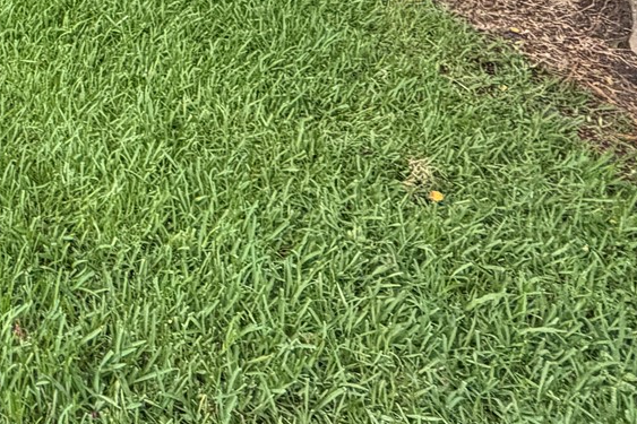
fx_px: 937
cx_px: -216
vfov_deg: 20.0
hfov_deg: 29.3
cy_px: -297
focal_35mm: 53
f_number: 2.2
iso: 64
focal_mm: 2.22
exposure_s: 1/502
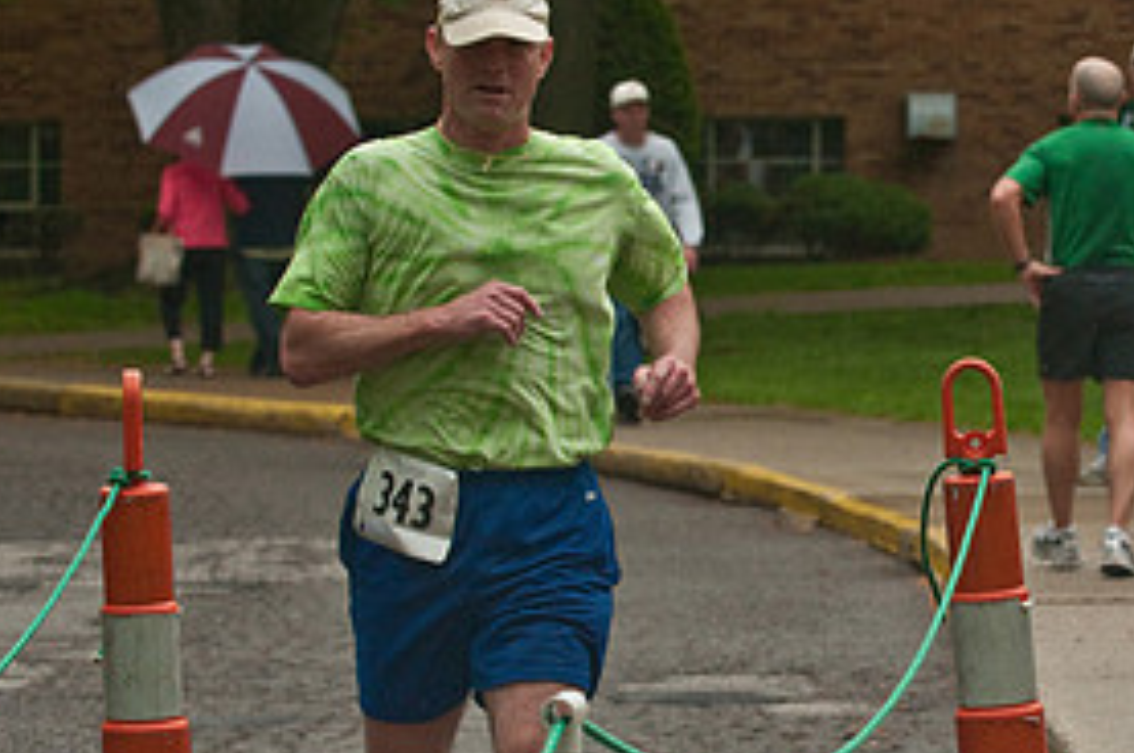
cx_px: 925
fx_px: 7897
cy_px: 358
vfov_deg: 5.5
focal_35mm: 251
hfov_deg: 8.2
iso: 1600
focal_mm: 80
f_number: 5.6
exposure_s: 1/320
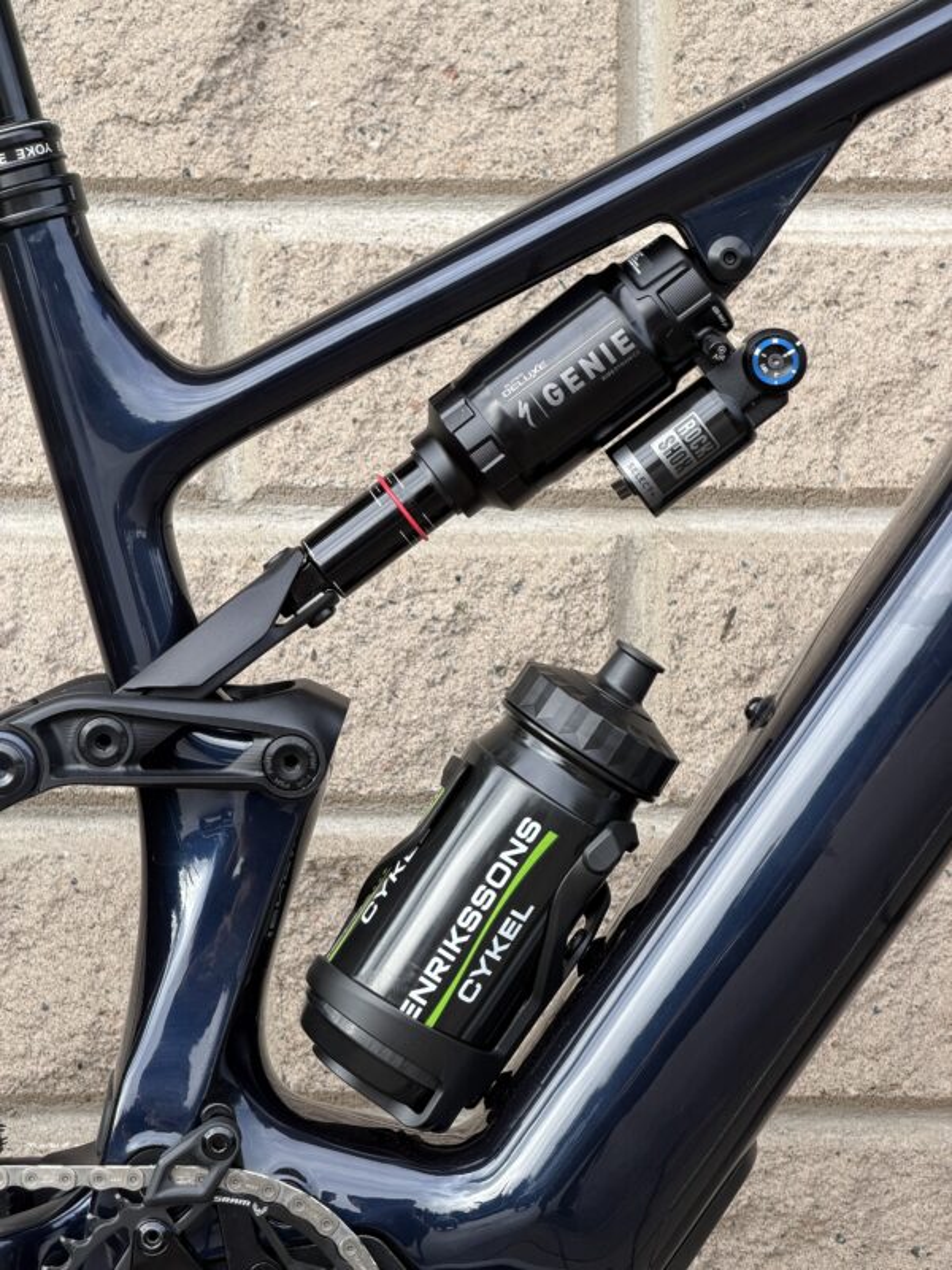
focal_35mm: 100
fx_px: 3667
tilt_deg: -4.4
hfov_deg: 14.8
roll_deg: -0.9
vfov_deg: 19.6
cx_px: 476
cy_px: 635
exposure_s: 1/134
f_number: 2.8
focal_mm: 16.89
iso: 40
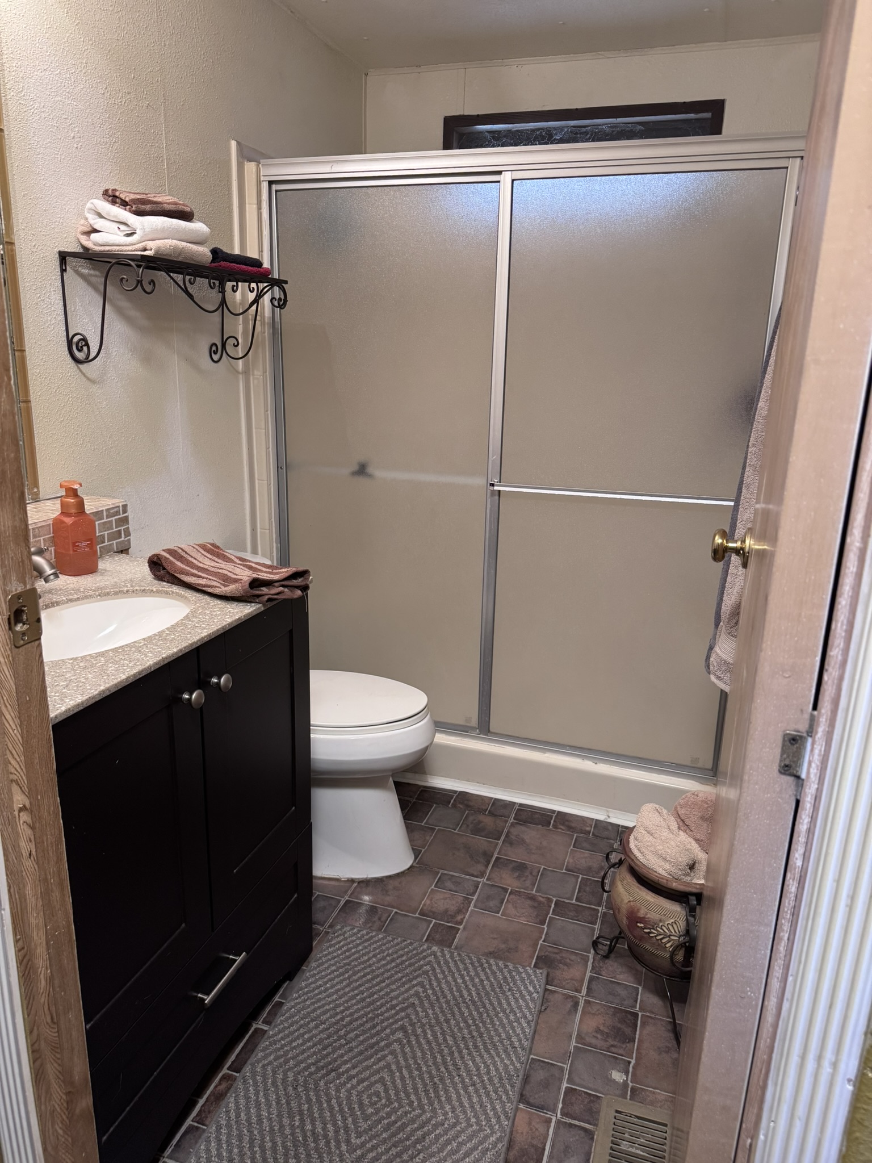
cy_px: 582
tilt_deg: -16.6
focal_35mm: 24
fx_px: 806
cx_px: 436
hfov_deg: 56.8
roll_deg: -0.9
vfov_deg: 71.6
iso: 320
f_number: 1.78
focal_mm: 6.76
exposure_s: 1/60
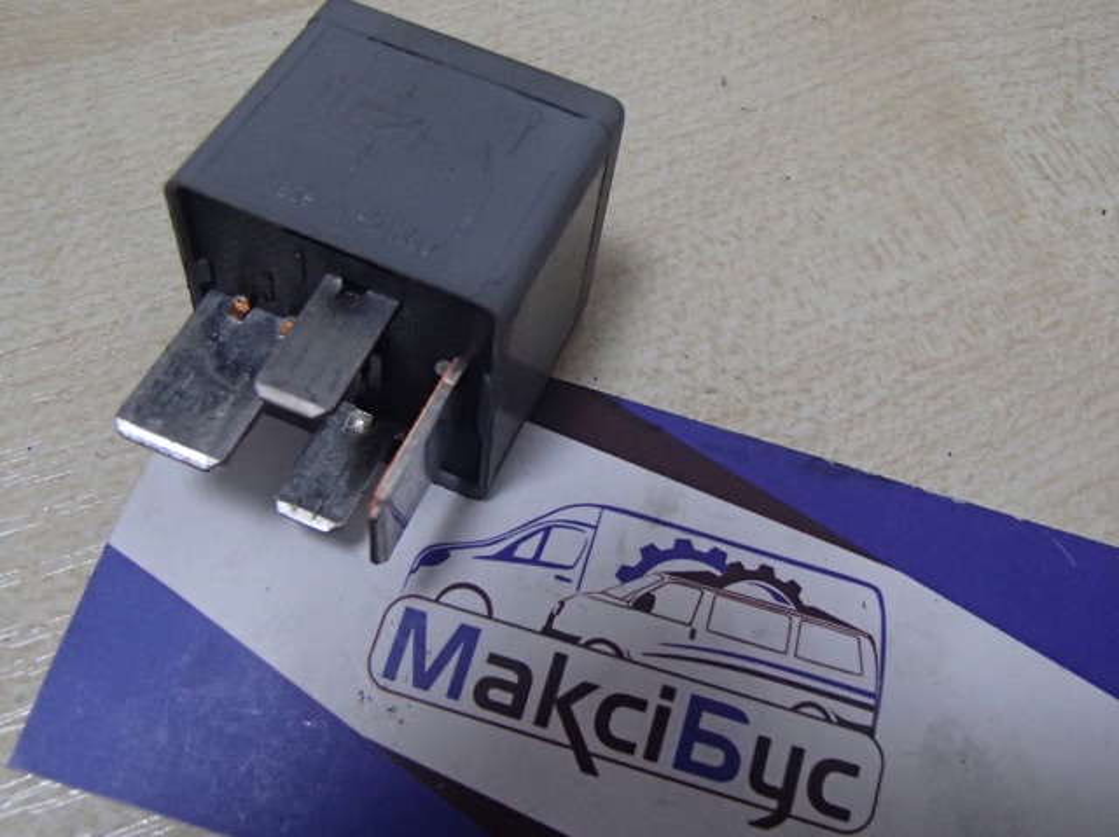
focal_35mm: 37
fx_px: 1195
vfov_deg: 38.6
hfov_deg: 50.2
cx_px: 560
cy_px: 418
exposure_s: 1/60
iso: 800
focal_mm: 6.64
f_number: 4.7
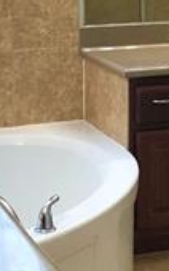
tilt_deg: -8.2
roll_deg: -0.6
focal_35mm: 134
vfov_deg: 15.5
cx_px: 167
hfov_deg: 9.7
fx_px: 989
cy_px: 43
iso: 32
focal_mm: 3.99
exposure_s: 1/30
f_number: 1.8
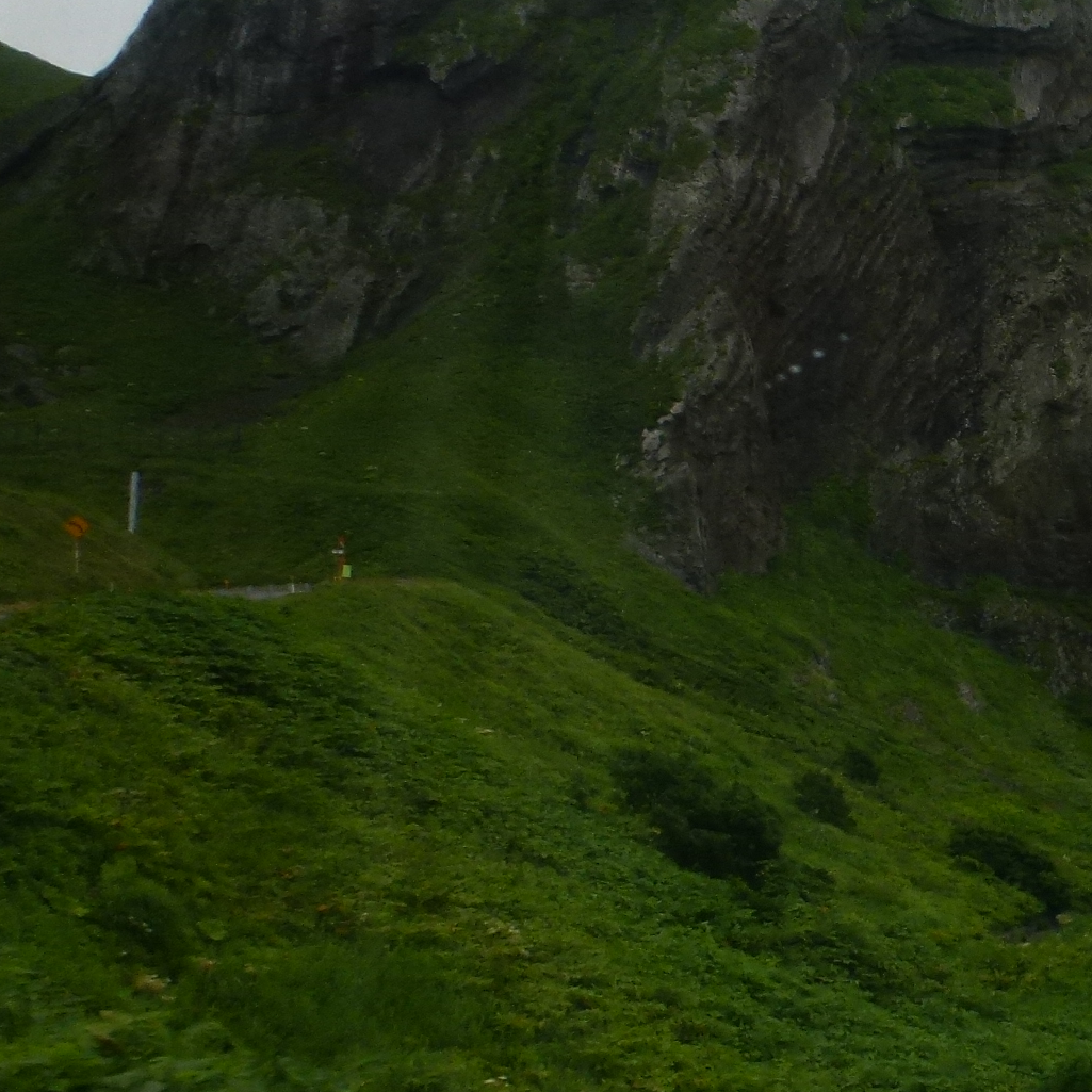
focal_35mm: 53
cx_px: 1318
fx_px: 1892
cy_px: 445
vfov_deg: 32.1
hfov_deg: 28.1
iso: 100
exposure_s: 1/160
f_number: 4
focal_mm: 4.3
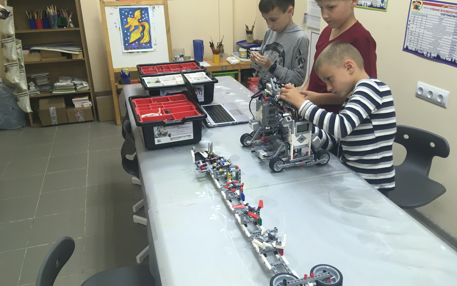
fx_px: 386
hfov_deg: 61.2
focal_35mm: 31
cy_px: 132
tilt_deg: -20.6
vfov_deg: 40.6
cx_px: 227
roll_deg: +0.5
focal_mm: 4.15
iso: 32
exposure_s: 1/33
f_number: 2.2
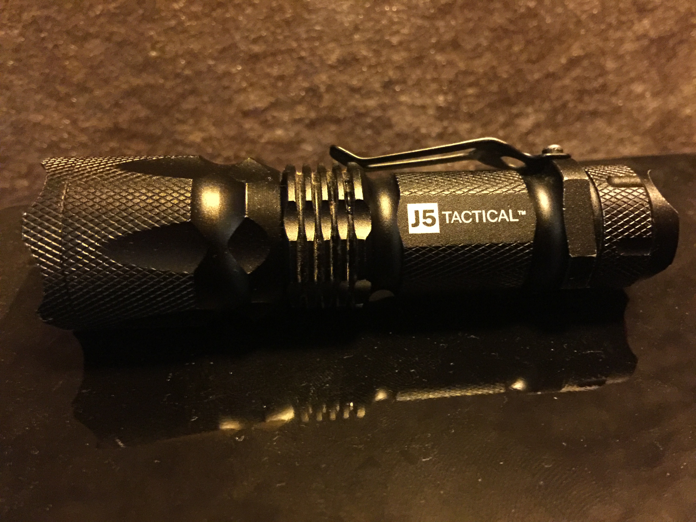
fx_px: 583
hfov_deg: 61.7
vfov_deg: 48.2
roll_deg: -0.1
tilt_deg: -33.3
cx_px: 348
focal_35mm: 29
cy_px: 261
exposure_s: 1/4
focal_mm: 4.15
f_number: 2.2
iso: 320
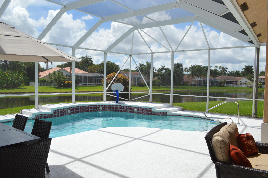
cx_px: 134
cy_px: 89
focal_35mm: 27
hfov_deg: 67.4
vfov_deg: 47.8
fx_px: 201
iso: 100
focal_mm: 18
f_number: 8
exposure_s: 1/250
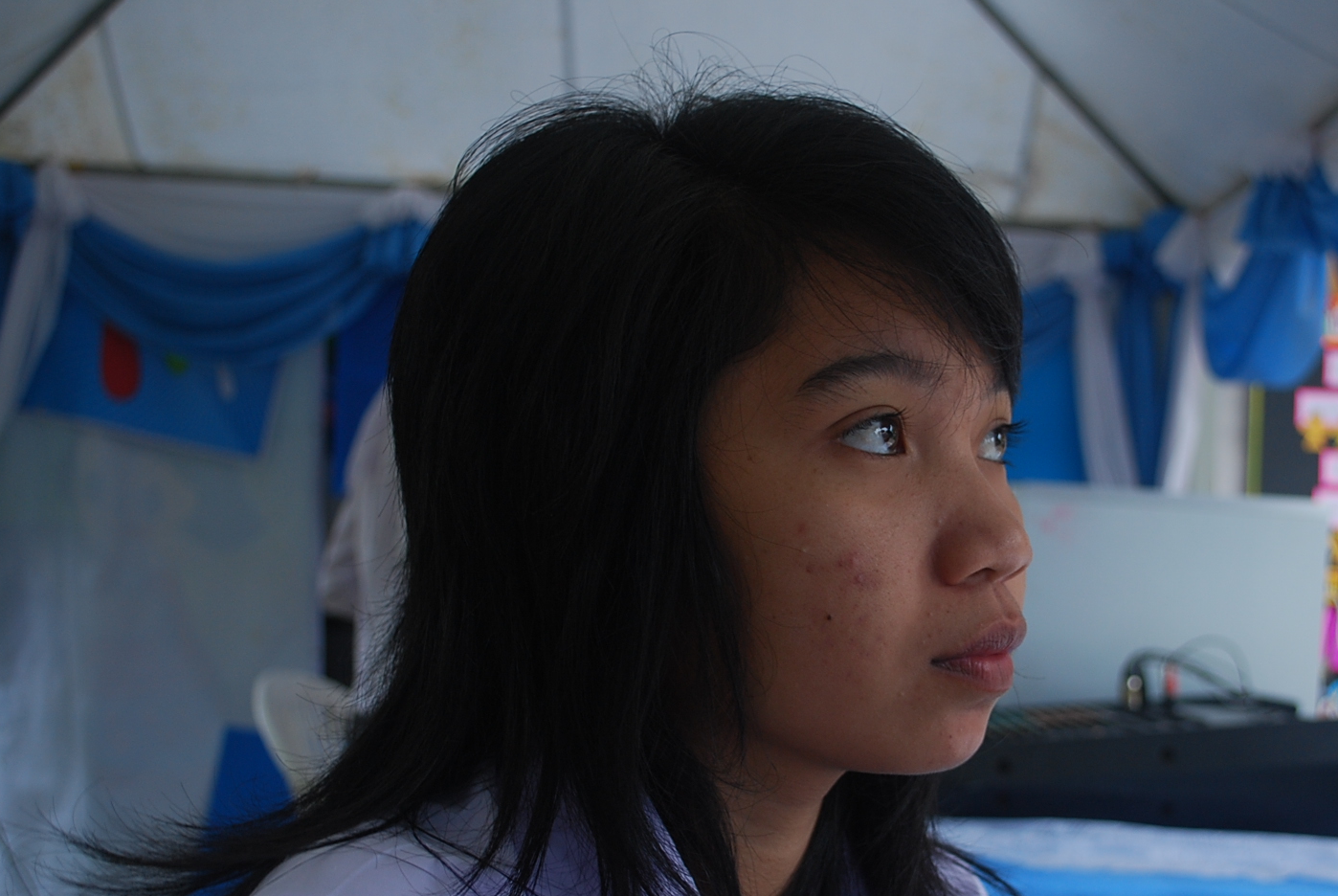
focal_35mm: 54
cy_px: 572
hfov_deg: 36.6
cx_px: 836
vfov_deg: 25.0
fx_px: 2009
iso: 200
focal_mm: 26
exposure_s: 1/25
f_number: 4.2
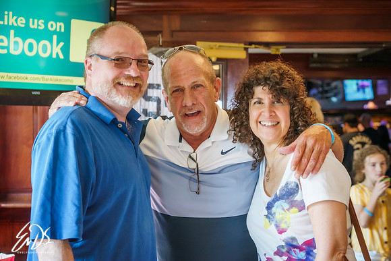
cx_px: 196
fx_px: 597
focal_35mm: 55
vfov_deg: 24.6
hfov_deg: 36.2
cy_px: 130
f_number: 4
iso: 800
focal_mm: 55
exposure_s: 1/60
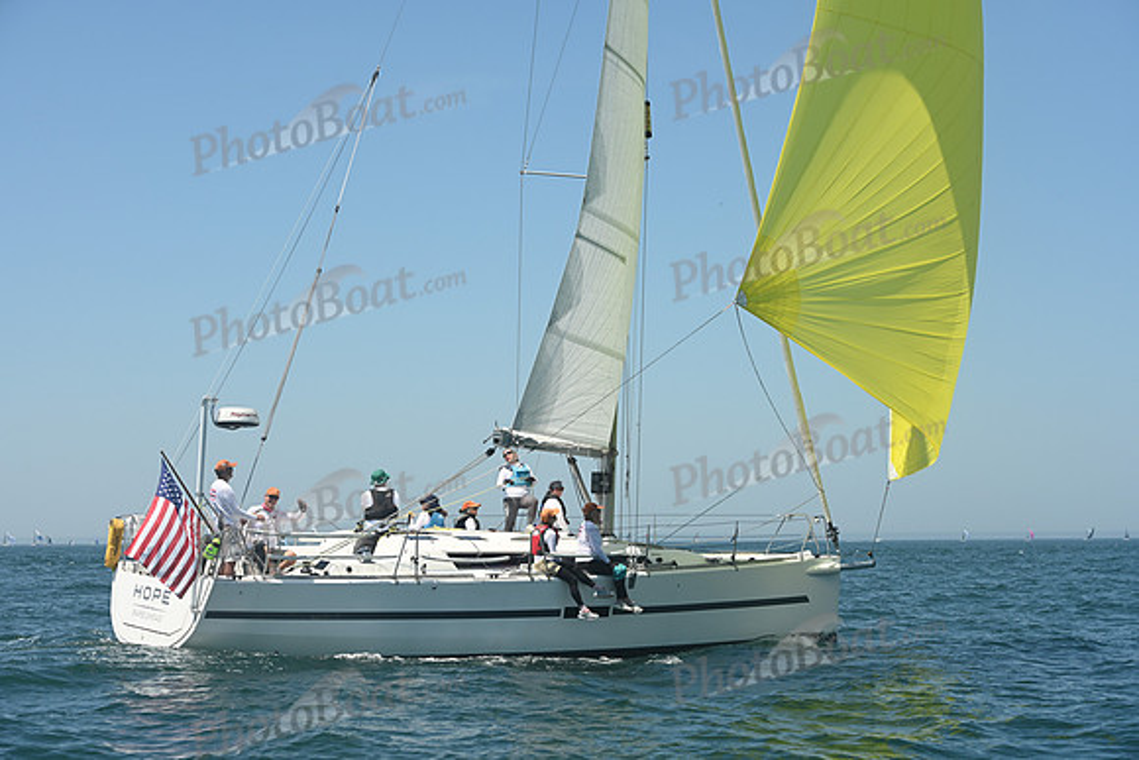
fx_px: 2215
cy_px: 380
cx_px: 570
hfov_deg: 28.8
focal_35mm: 70
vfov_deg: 19.5
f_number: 8
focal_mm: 70
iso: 320
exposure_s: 1/1000
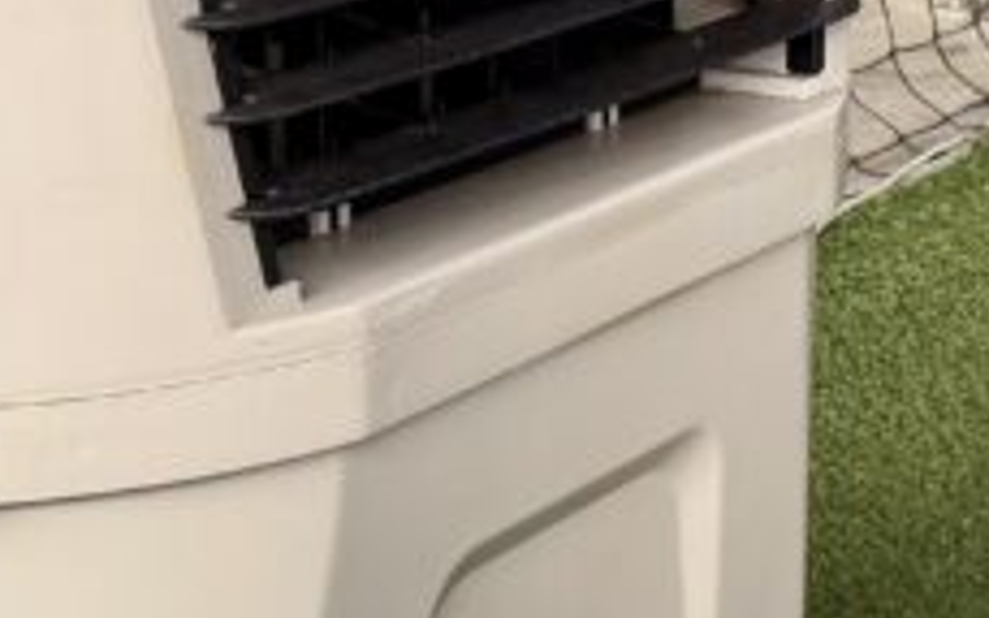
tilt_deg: -8.7
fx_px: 3072
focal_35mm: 114
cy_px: -242
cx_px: 1347
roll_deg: -0.1
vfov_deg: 11.1
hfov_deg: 17.0
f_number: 1.78
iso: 100
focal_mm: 6.76
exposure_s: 1/100
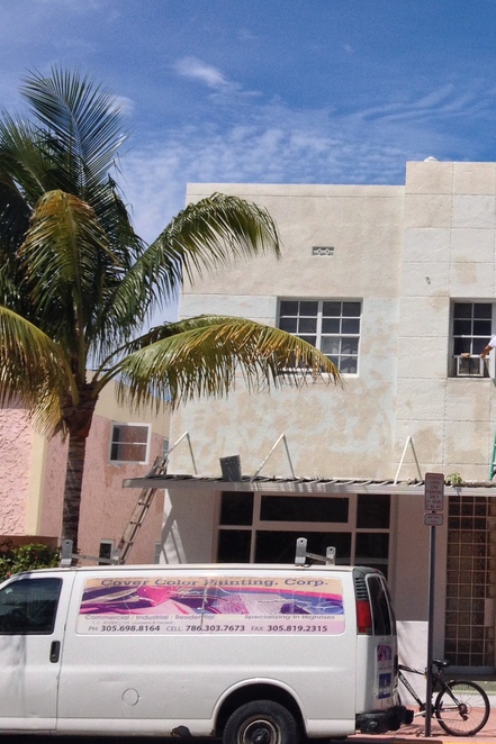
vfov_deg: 30.5
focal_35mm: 66
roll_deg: -0.9
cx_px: 512
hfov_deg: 19.9
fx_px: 1365
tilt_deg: +8.6
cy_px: 332
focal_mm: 4.28
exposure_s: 1/2907
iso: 50
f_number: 2.4
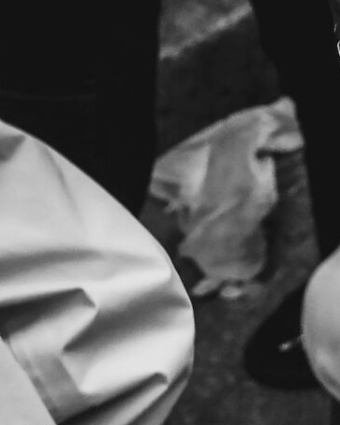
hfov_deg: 8.6
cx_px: 1123
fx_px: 1749
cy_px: -114
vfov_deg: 13.4
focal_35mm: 139
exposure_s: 1/200
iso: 3200
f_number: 7.1
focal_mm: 28
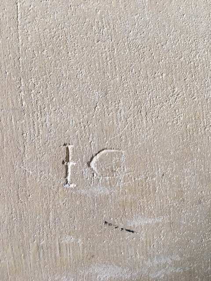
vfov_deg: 61.7
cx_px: 106
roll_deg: +0.8
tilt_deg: -3.0
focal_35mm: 29
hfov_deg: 48.2
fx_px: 236
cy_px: 140
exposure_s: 1/33
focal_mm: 4.15
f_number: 2.2
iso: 64
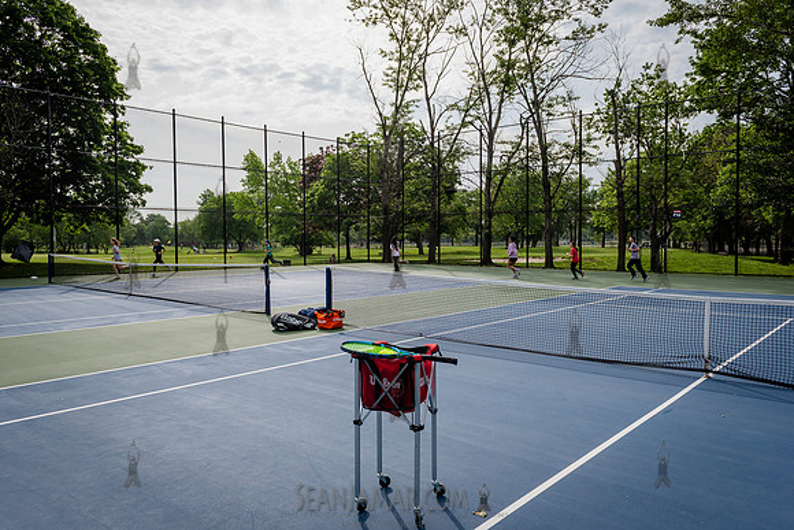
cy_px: 265
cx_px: 397
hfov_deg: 69.5
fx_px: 573
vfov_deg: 49.7
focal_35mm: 26
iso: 200
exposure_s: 1/2000
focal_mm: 24
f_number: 4
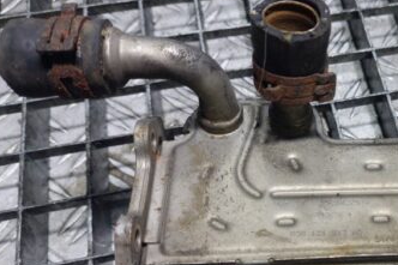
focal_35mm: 47
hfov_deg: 39.3
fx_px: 519
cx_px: 348
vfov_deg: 28.4
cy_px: 185
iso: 160
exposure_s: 1/50
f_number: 1.8
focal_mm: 5.23
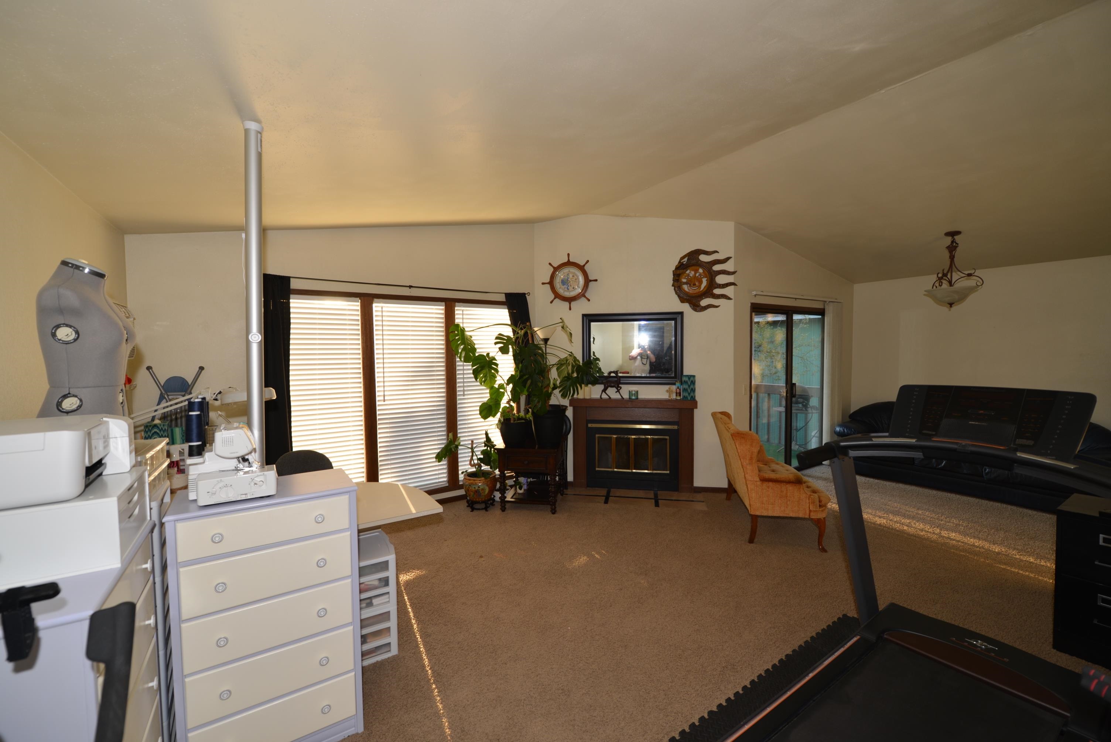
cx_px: 556
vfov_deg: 81.3
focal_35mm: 14
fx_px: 432
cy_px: 371
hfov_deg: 104.2
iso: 200
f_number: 4
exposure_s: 1/60
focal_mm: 14
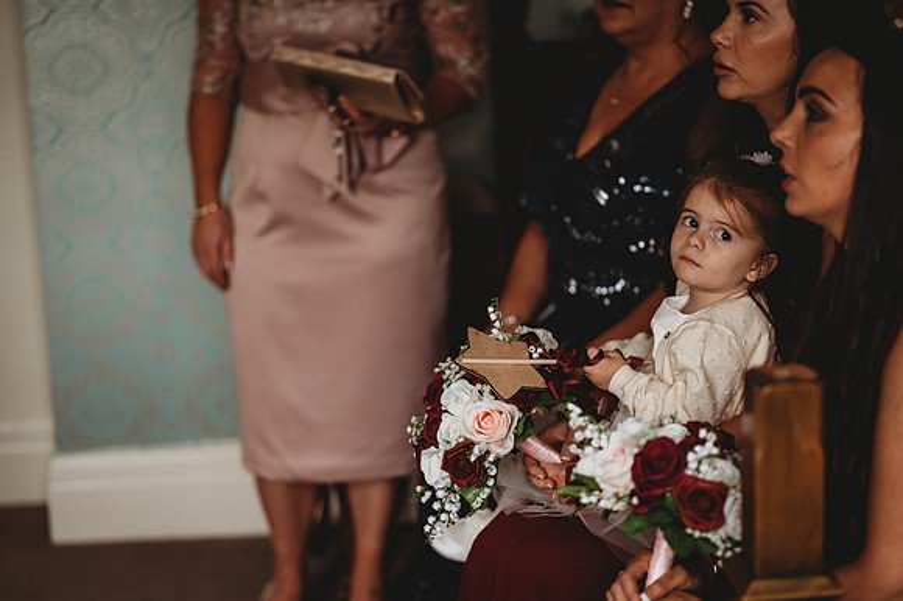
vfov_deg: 16.1
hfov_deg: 23.9
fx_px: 2131
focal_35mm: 85
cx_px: 452
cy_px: 300
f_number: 1.8
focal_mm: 85
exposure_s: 1/160
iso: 560
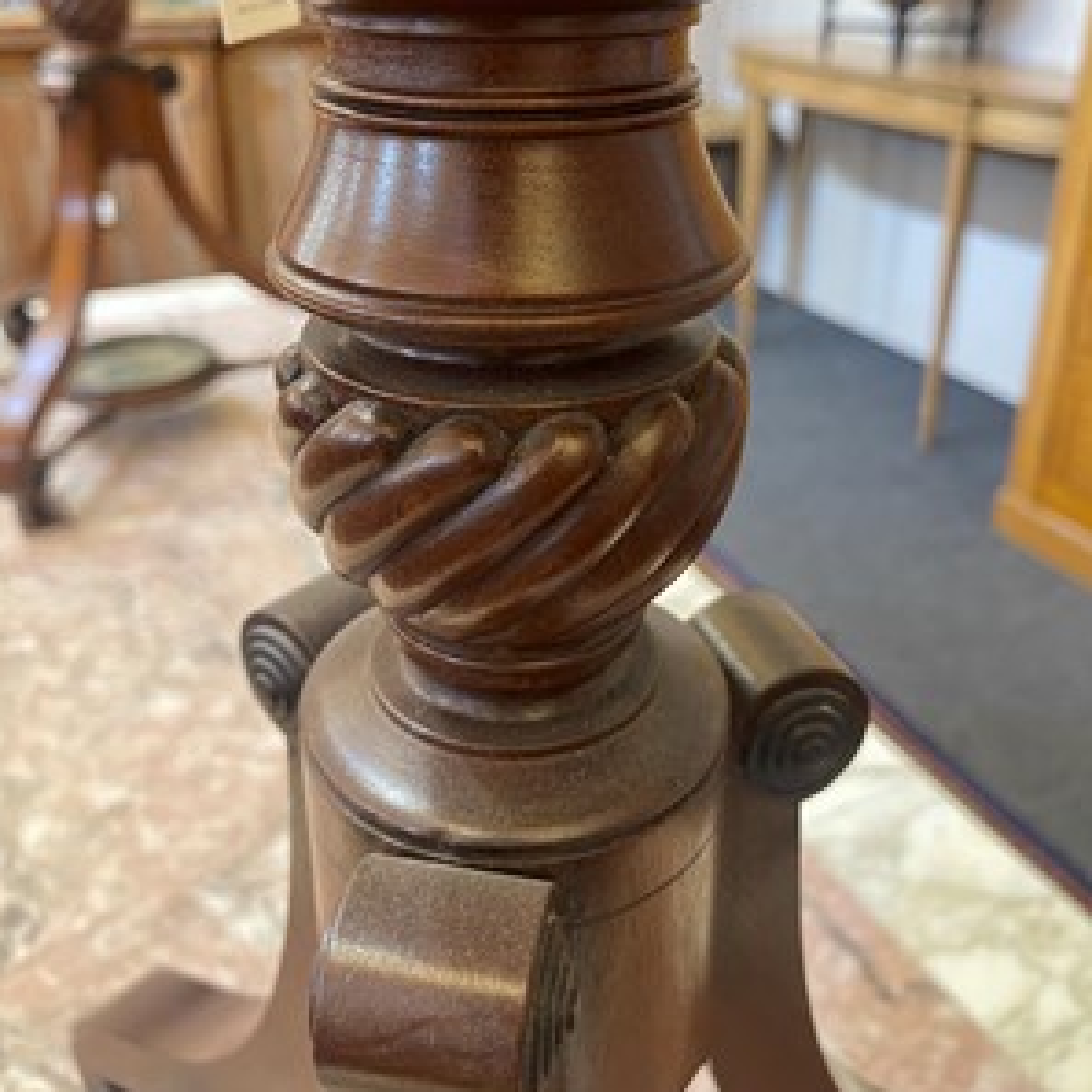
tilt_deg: -22.8
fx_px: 1106
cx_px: 544
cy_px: 368
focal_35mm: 31
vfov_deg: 51.6
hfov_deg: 52.5
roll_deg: +0.3
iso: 250
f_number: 1.6
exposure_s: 1/50
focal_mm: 5.1
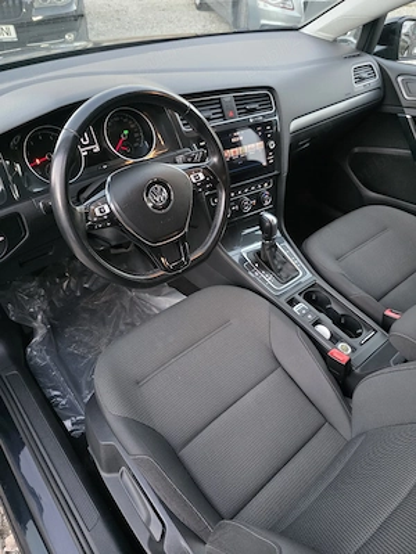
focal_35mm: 23
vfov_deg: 73.9
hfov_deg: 58.9
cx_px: 208
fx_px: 369
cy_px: 277
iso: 1600
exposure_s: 1/101
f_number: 1.7
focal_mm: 6.3
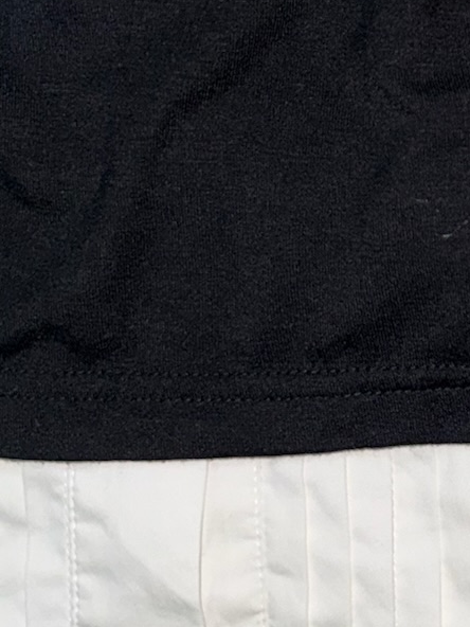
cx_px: 711
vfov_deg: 23.2
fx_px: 1503
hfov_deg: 16.2
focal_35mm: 83
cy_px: 121
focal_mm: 6.76
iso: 64
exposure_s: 1/66
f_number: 1.78
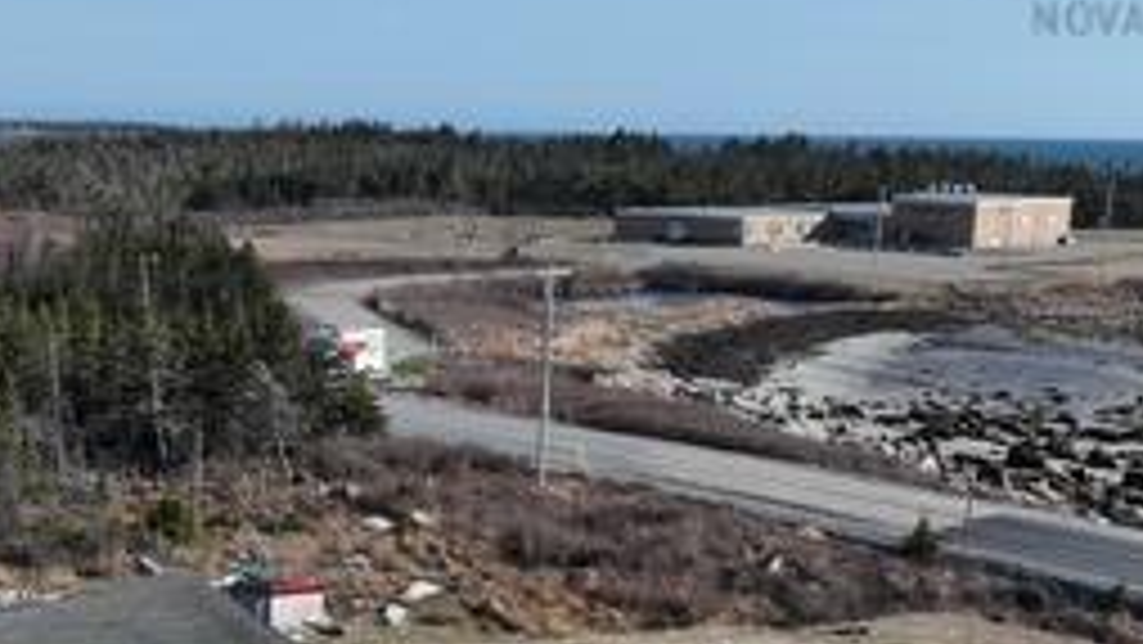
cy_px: 721
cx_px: 302
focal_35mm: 66
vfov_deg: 17.6
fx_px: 2001
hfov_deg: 31.4
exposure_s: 1/320
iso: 110
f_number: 2.8
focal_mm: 12.29
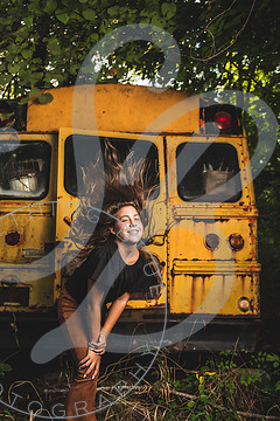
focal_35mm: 30
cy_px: 221
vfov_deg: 61.9
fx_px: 350
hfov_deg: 43.4
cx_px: 111
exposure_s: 1/160
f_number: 2.8
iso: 100
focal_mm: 24
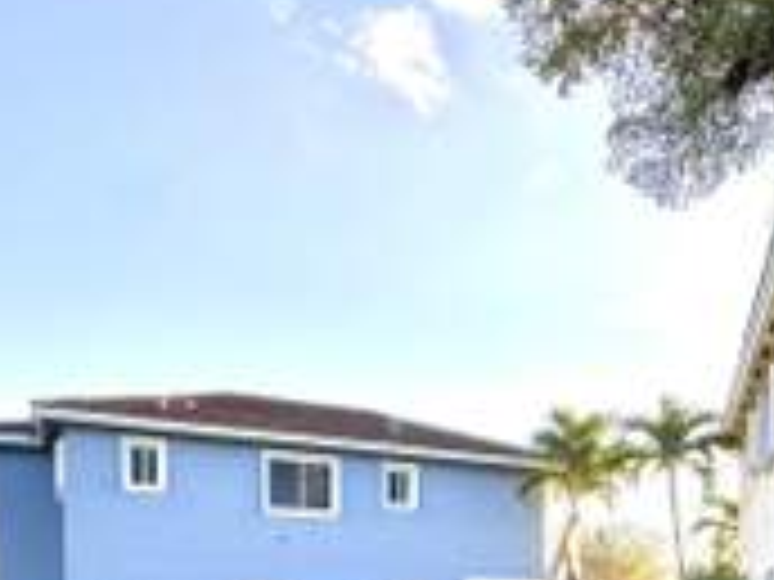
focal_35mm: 39
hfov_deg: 46.5
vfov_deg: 31.7
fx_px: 872
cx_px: 558
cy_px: 670
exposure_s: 1/158
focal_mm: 2.22
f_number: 2.2
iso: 40
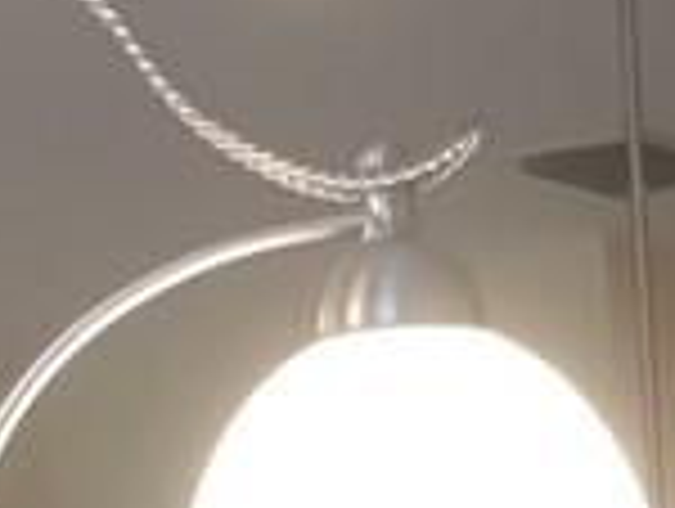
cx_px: 684
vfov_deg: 6.4
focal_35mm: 211
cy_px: 1618
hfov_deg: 9.3
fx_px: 4121
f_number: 2.4
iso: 64
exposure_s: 1/30
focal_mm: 3.3
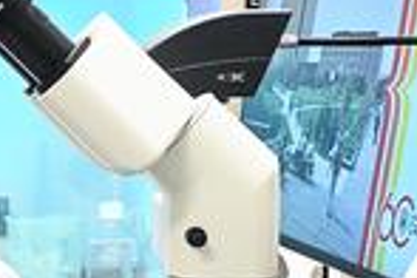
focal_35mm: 150
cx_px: -165
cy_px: 265
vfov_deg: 9.1
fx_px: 1742
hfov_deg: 13.1
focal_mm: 21
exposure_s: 1/30
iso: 4500
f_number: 6.3
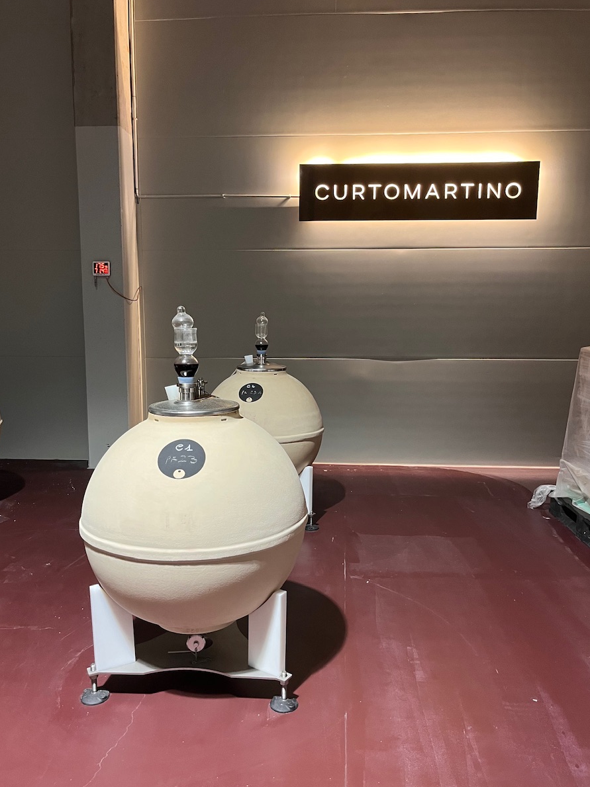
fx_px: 637
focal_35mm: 28
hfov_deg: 49.7
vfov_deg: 63.5
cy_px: 393
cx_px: 291
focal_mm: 5.1
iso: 320
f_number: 1.6
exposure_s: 1/50
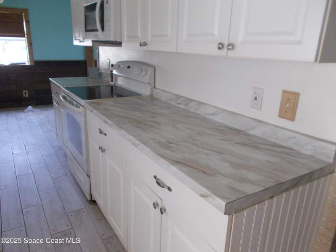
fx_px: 252
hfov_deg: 67.3
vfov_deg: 53.1
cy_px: 126
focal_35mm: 26
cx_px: 168
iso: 180
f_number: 3.2
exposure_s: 1/25
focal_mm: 4.6
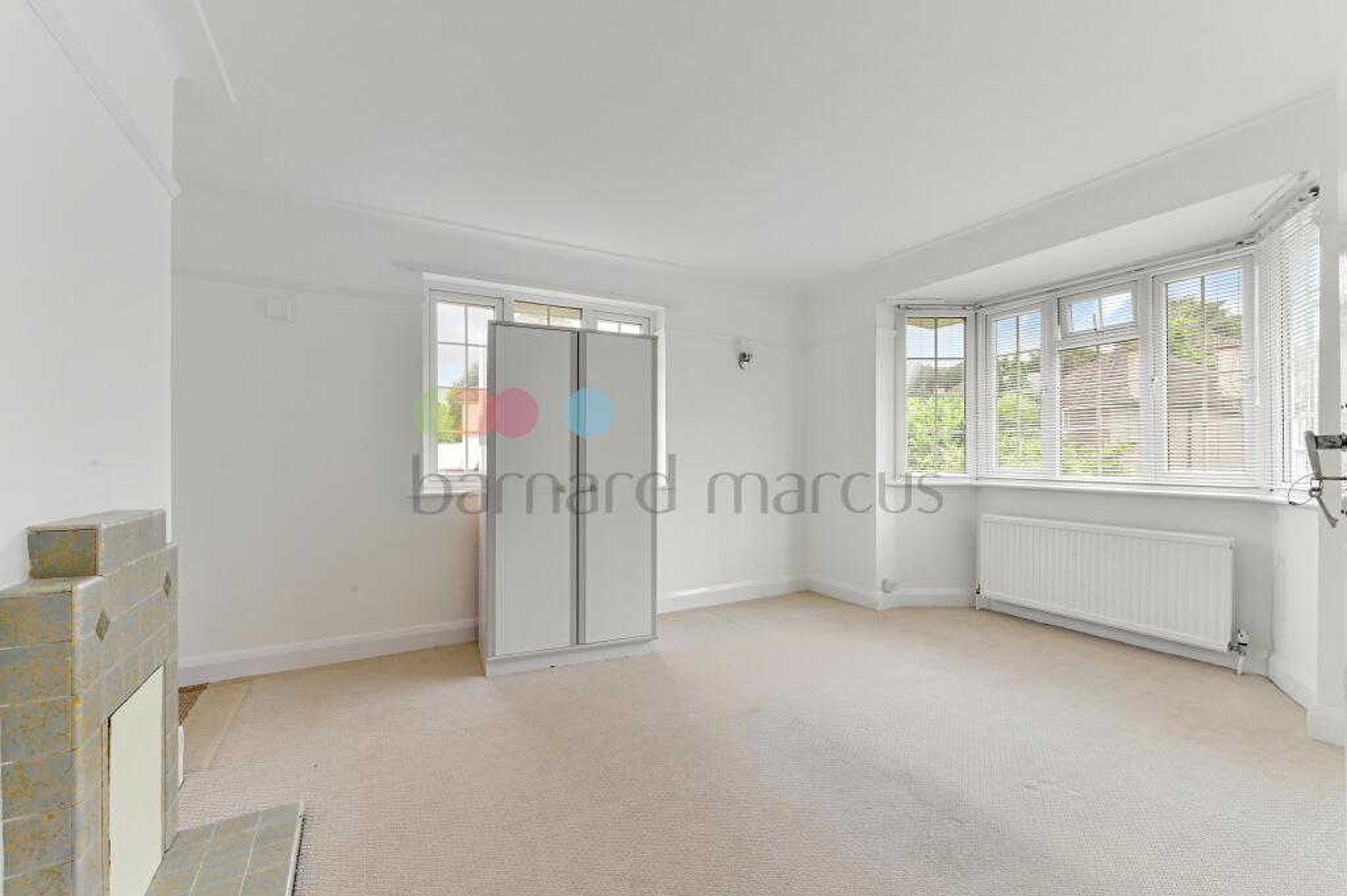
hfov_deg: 104.3
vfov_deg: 81.1
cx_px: 674
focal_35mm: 14
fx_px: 523
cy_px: 448
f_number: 16
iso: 200
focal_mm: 14
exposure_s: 1/2.5
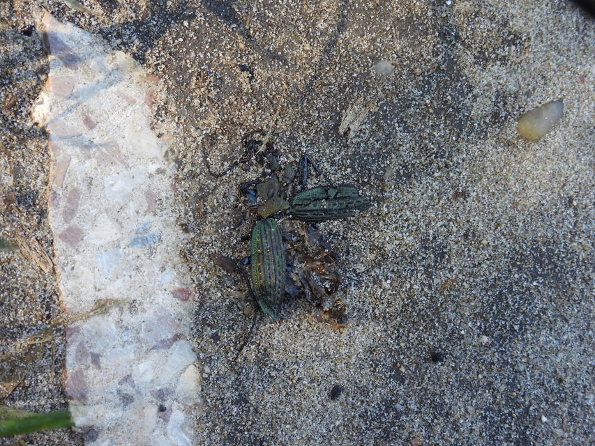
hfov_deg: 23.0
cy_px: 223
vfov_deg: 17.4
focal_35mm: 85
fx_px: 1461
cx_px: 298
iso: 200
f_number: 4.5
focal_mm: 15.2
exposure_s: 1/100
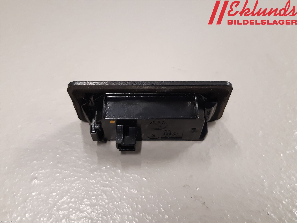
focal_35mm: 26
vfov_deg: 53.1
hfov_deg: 67.3
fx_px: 223
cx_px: 148
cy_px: 112
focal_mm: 3.93
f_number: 1.7
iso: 200
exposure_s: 1/50
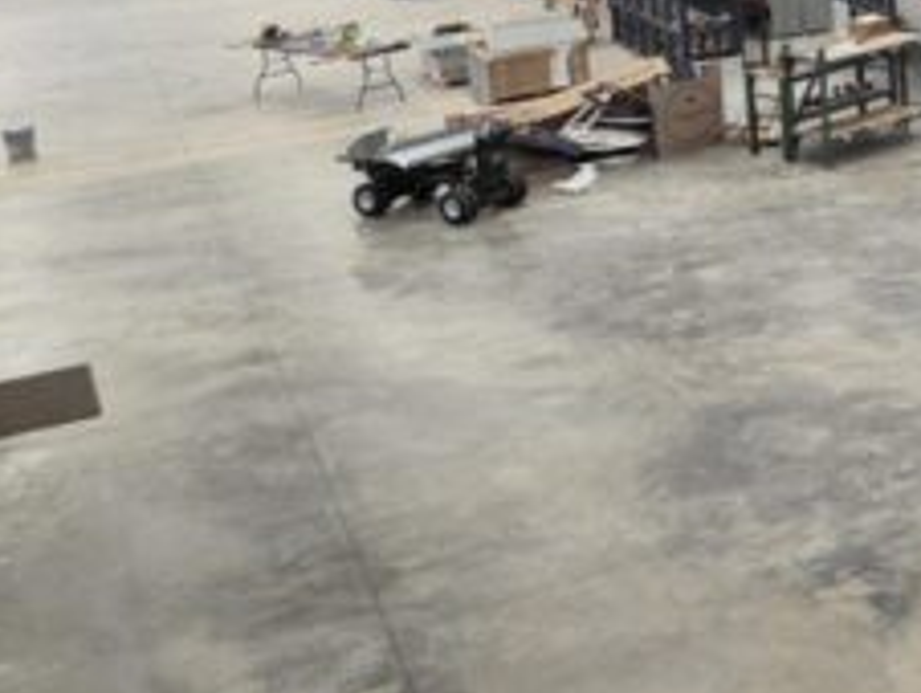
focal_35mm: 65
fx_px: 1731
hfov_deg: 25.3
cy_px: -53
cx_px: 1227
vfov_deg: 21.6
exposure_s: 1/120
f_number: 1.7
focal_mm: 6.3
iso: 160
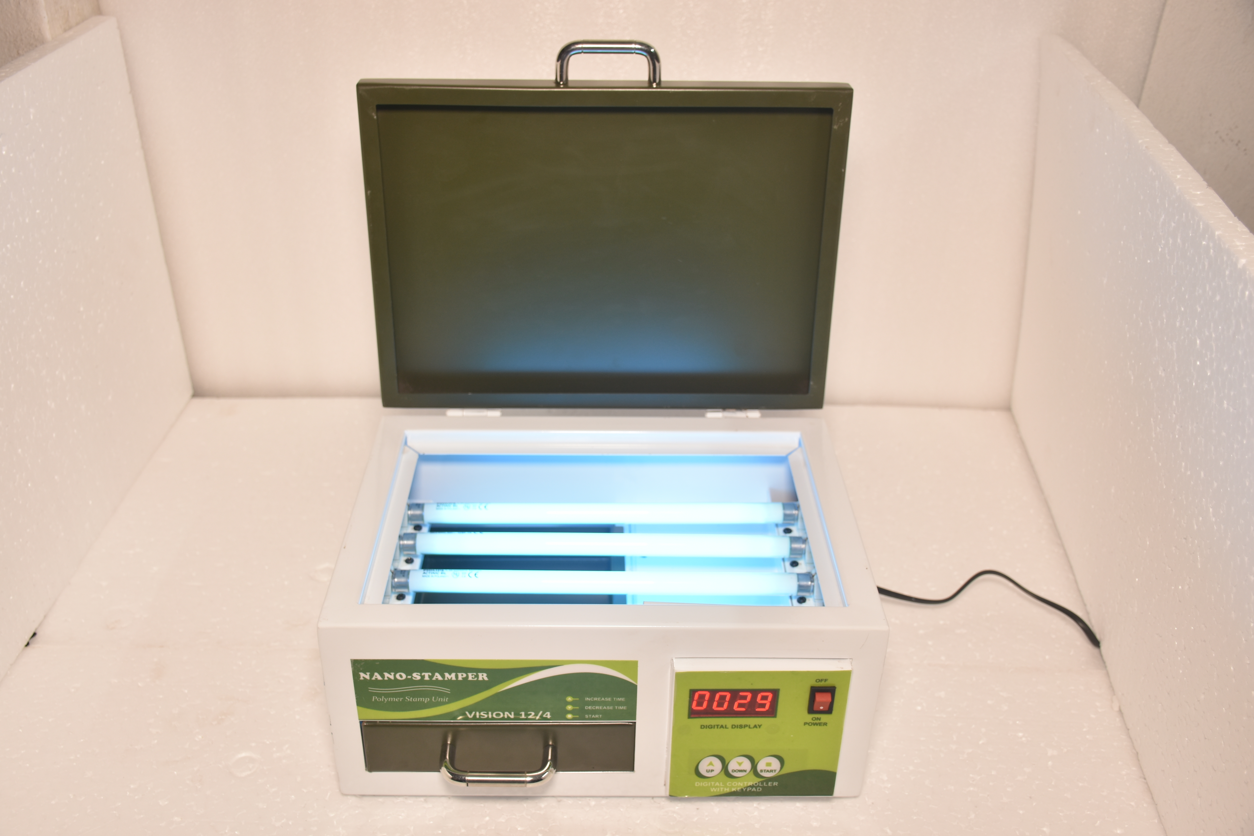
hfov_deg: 55.1
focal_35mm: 34
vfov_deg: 38.4
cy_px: 418
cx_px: 627
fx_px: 1202
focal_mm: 23
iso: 160
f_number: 4
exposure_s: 1/30
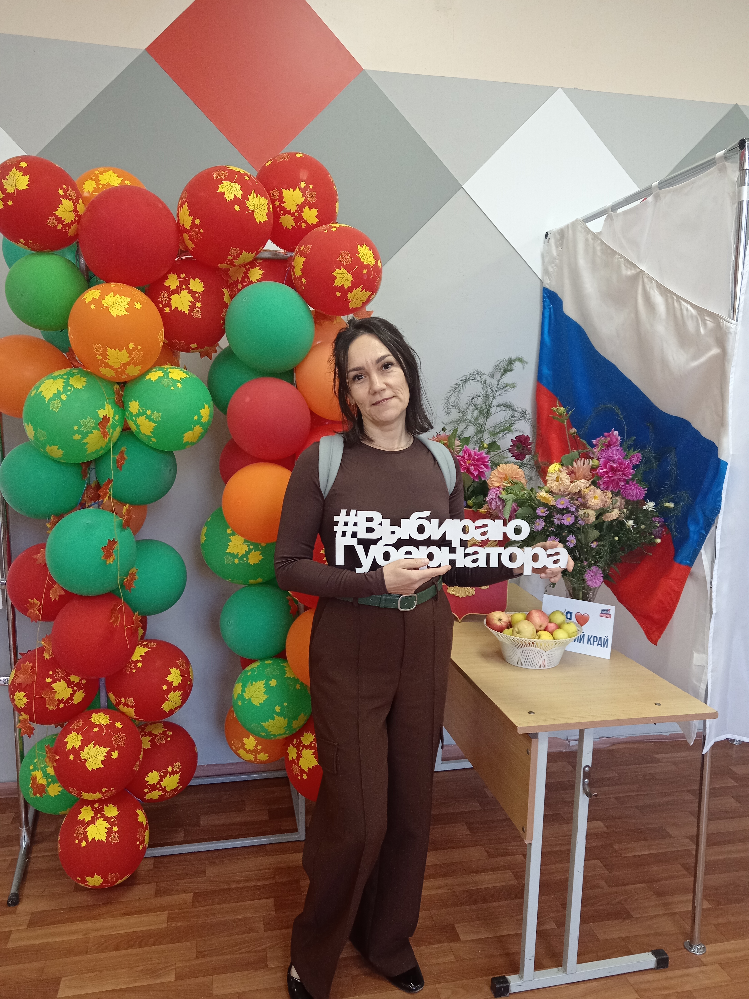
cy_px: 500
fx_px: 779
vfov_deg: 65.3
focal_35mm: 27
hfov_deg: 51.4
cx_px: 374
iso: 701
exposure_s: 1/50
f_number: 1.9
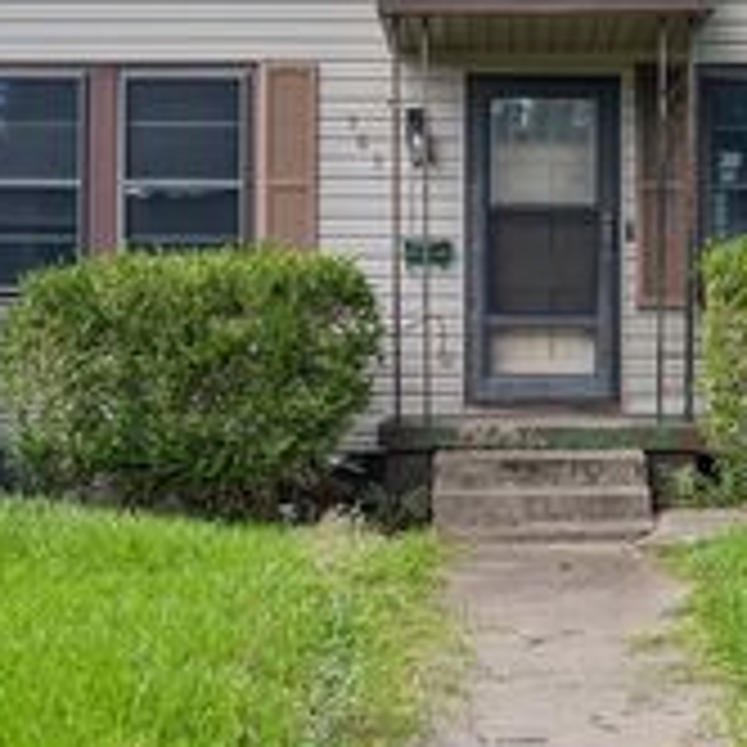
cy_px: 263
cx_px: 450
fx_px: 1880
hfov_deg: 22.4
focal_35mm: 77
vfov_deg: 22.4
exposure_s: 1/250
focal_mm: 20
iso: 400
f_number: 8
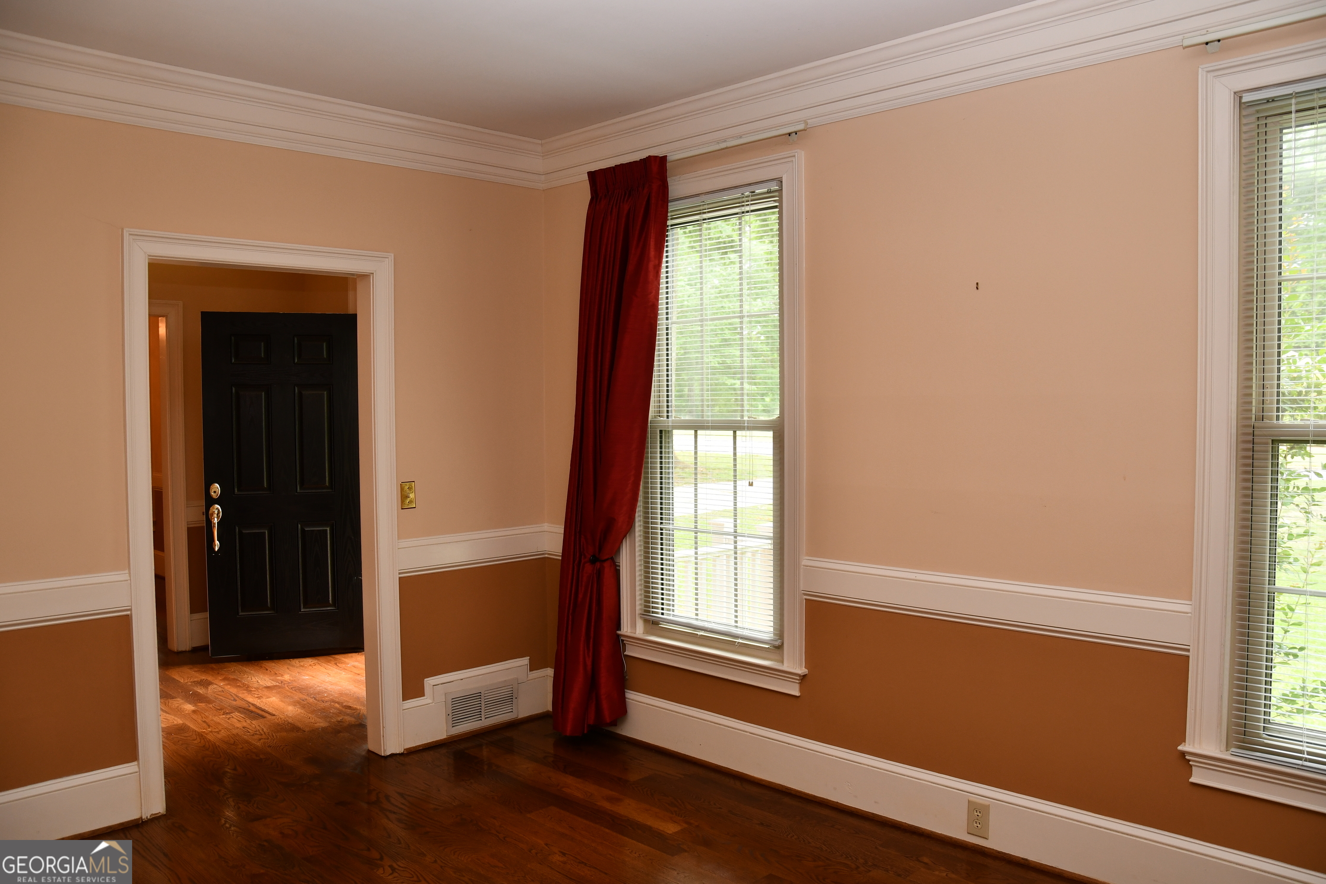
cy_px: 442
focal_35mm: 27
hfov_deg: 67.4
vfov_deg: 47.9
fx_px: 994
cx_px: 663
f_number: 4
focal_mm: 18
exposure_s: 1/60
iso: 320
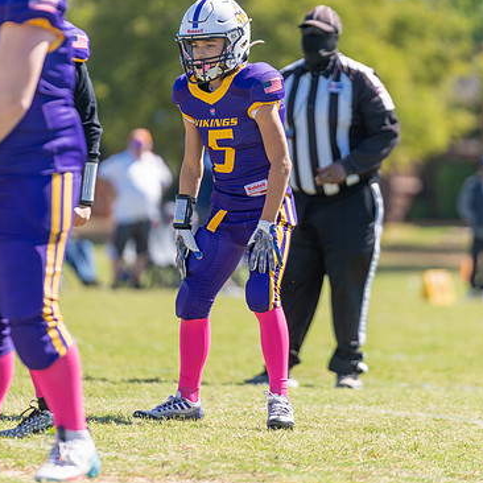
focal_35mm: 368
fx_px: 5809
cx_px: 246
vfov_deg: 4.8
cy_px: 210
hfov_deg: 4.8
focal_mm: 200
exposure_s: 1/1250
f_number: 2.8
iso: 100
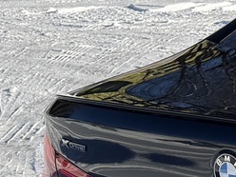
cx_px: 541
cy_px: 171
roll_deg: +2.1
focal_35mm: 155
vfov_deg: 9.5
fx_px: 1057
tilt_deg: -14.2
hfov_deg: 11.0
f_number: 1.78
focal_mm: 6.76
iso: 80
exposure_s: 1/4673
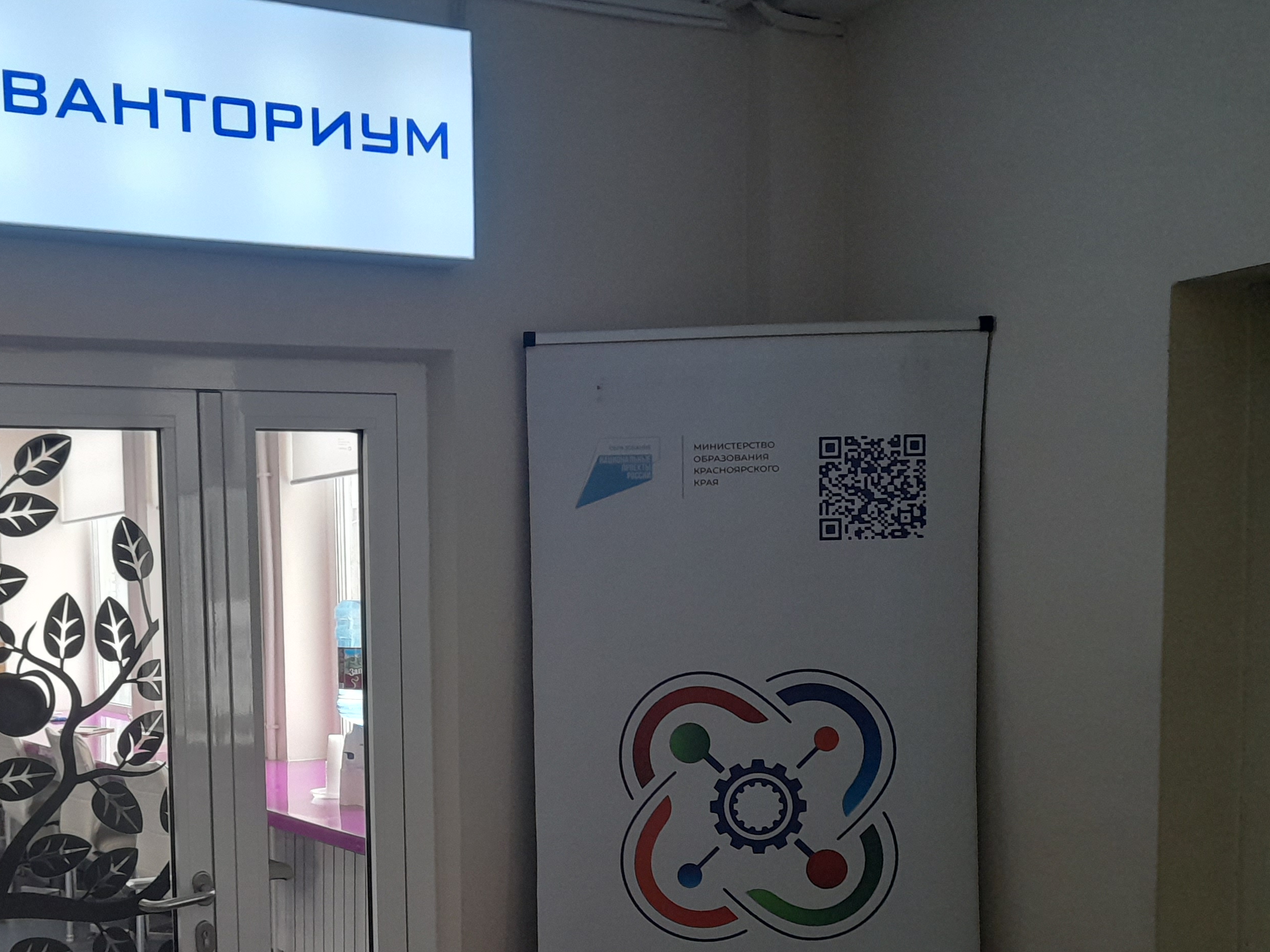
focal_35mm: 40
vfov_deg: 35.4
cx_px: 279
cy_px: 685
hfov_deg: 44.8
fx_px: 1468
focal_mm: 4.6
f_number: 2
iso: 320
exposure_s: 1/60
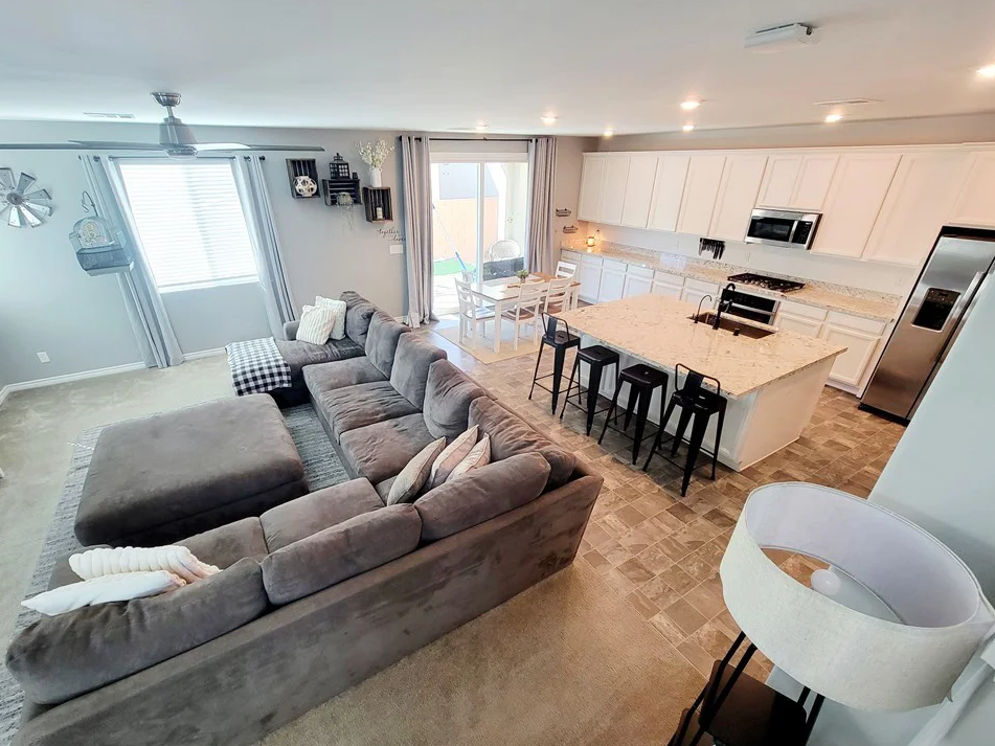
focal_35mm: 14
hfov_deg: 101.9
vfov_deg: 85.6
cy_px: 387
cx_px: 467
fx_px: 402
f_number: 2.2
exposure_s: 1/60.2
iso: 160
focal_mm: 2.2
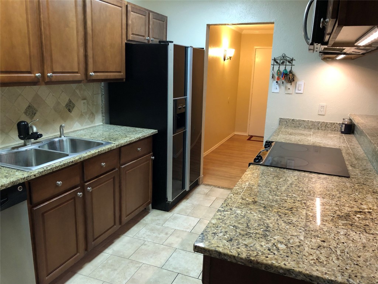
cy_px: 142
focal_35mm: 28
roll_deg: -1.3
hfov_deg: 63.4
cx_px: 189
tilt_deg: -13.7
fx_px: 306
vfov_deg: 49.7
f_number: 1.8
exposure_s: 1/15
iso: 80
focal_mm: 4
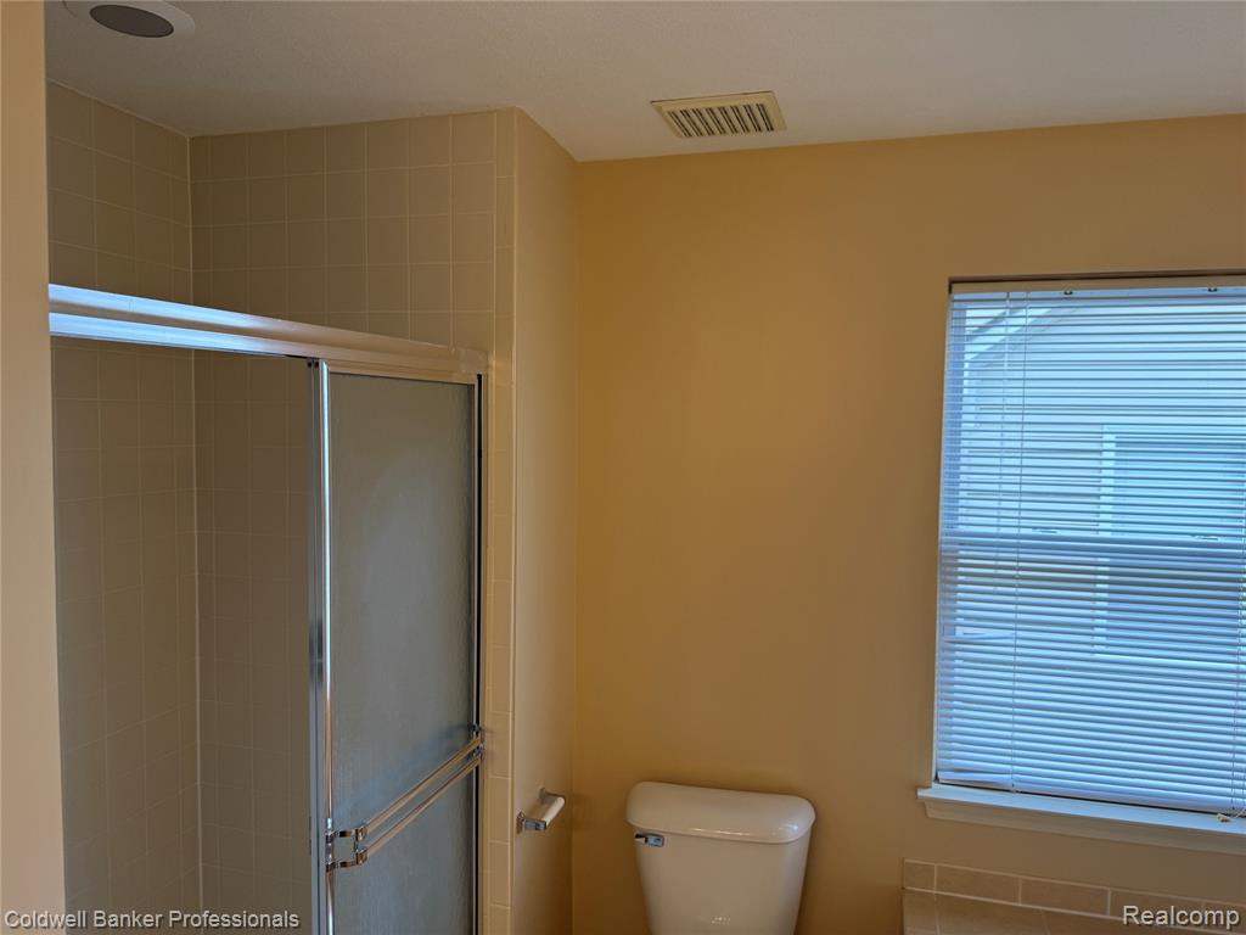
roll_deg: -1.7
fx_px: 864
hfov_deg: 71.6
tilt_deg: -0.7
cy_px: 468
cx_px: 623
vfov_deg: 56.8
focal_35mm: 24
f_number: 1.78
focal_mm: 6.76
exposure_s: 1/187
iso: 100
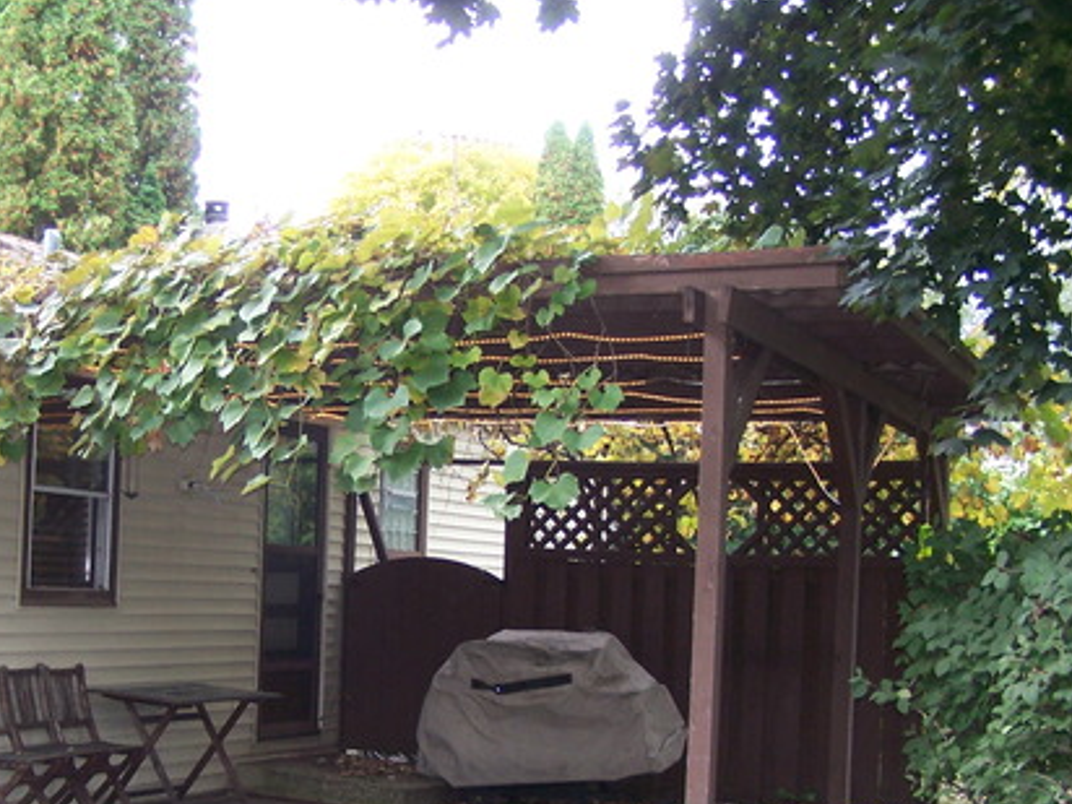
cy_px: 567
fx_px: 1827
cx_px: 380
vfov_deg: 24.6
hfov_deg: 32.5
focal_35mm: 59
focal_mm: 6.3
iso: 140
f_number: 2.8
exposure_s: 1/60
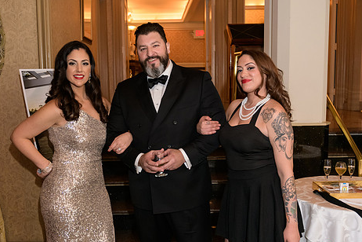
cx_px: 156
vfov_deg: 33.4
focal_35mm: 40
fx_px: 402
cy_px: 121
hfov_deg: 48.3
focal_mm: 27
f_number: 3.2
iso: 1600
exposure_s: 1/125
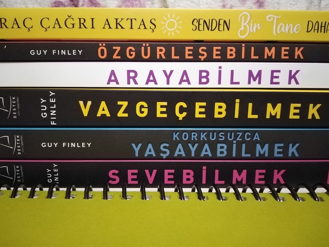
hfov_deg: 67.3
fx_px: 247
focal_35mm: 26
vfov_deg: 53.1
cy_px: 124
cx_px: 164
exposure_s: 1/15
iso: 1637
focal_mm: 3.62
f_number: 1.8
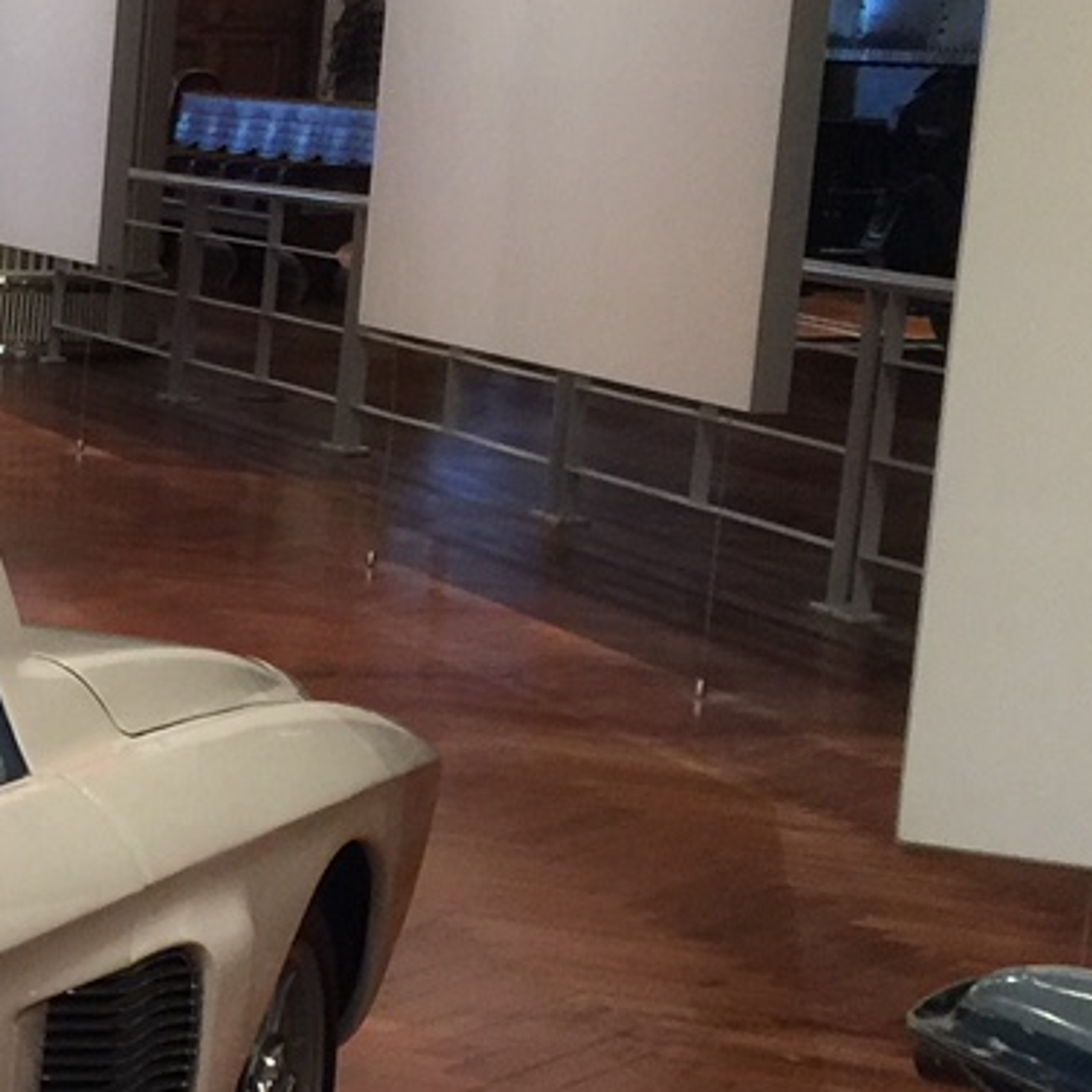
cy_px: 930
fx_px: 3962
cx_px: -1182
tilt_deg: -13.1
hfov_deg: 13.2
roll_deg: -1.8
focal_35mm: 111
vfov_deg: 15.6
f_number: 2.2
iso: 64
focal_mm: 4.15
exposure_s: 1/15
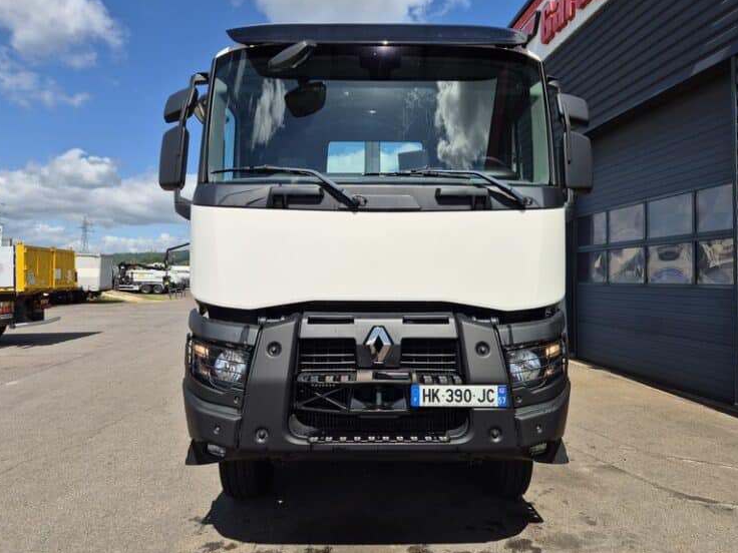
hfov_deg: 71.6
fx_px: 512
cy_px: 268
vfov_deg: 56.8
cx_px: 378
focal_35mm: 24
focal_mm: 5.4
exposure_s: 1/2816
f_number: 1.8
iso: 25
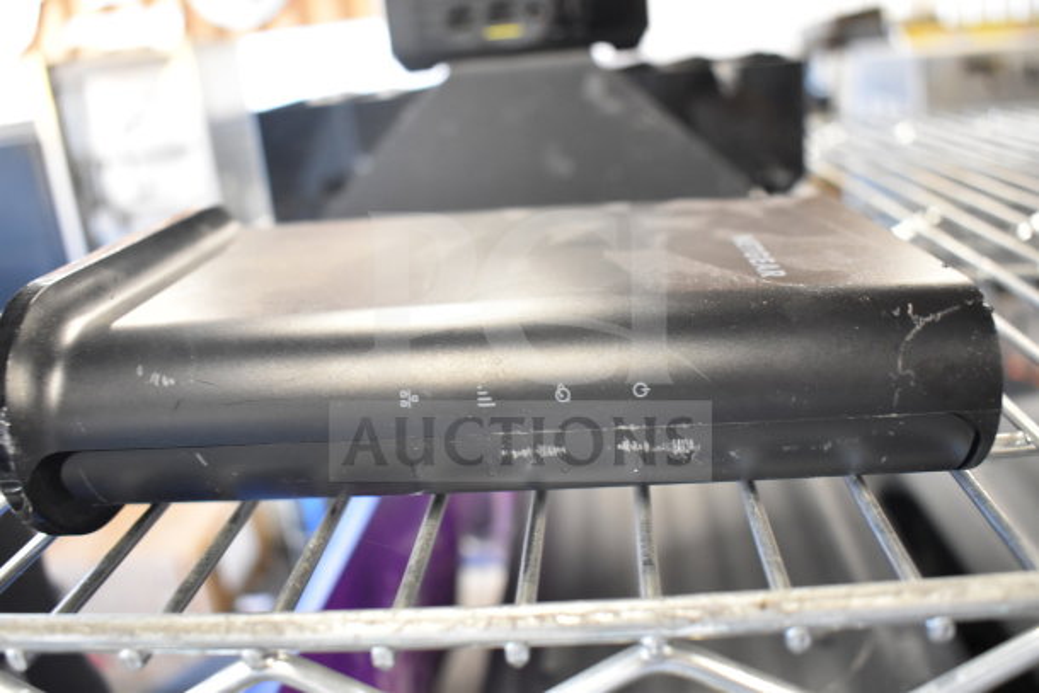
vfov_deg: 41.7
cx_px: 520
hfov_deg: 59.5
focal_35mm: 32
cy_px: 346
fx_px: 909
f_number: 3.8
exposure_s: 1/30
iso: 1800
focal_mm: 21
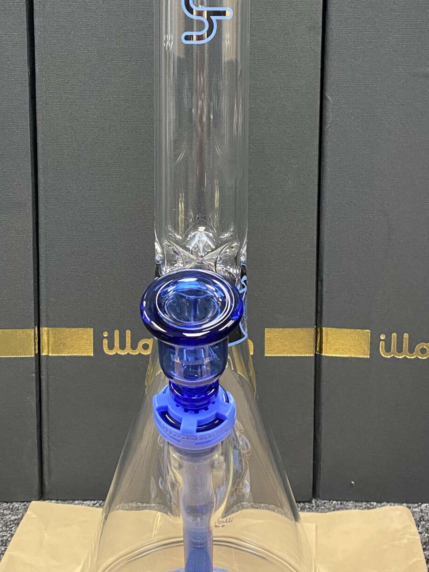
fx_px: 893
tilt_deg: -6.0
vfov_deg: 34.9
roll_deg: +0.3
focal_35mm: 54
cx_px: 190
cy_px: 156
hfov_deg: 27.0
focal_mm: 4.25
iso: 320
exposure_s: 1/60
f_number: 1.8
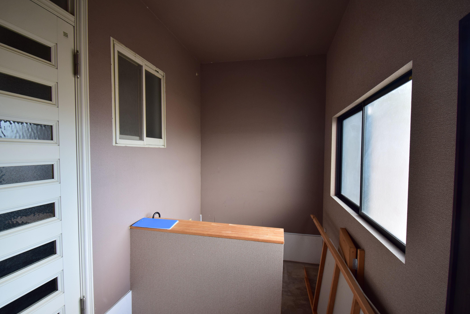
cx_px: 227
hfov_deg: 91.5
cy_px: 162
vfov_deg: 68.8
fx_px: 229
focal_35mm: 18
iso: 200
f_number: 5.6
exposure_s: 1/15
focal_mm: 11
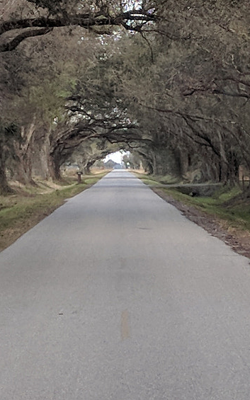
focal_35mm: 78
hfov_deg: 16.7
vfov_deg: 26.3
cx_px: 152
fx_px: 851
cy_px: 135
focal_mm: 4.67
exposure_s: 1/498
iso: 52
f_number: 2
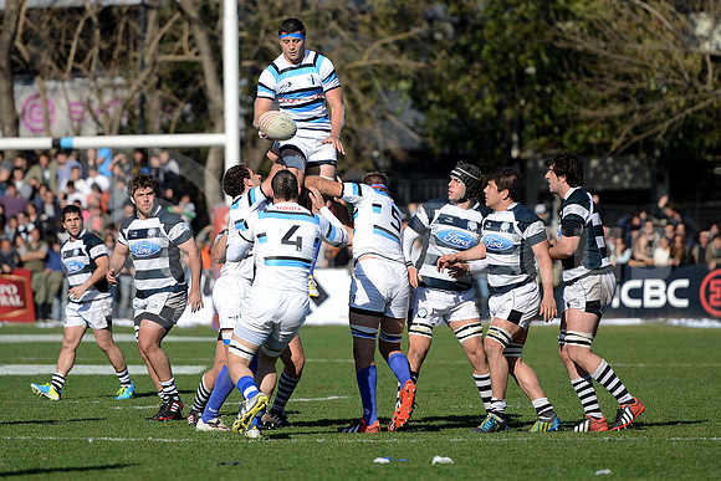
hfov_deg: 10.5
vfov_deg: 7.0
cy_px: 240
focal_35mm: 195
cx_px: 360
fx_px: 3906
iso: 250
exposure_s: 1/2500
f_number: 2.8
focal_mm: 195
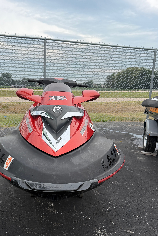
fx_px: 211
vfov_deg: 58.4
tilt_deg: -12.9
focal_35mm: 32
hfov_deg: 40.7
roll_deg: -1.1
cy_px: 138
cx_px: 56
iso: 80
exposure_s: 1/2169
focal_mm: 6.76
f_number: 1.78
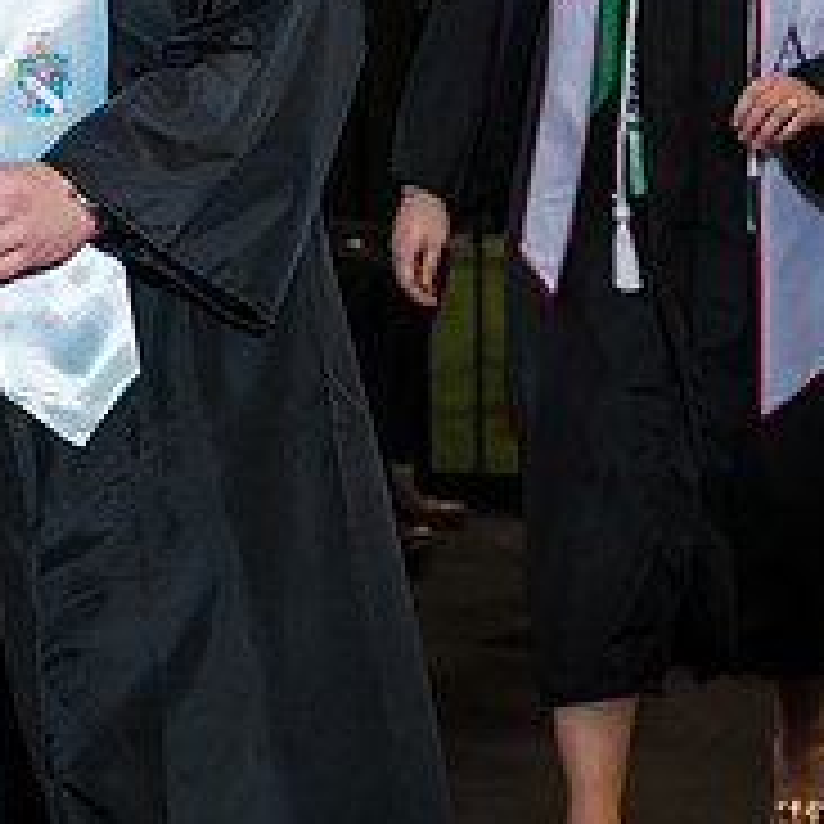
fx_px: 4928
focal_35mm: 183
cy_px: -20
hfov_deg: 9.3
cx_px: -432
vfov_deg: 9.5
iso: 1250
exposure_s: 1/200
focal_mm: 68
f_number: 4.5
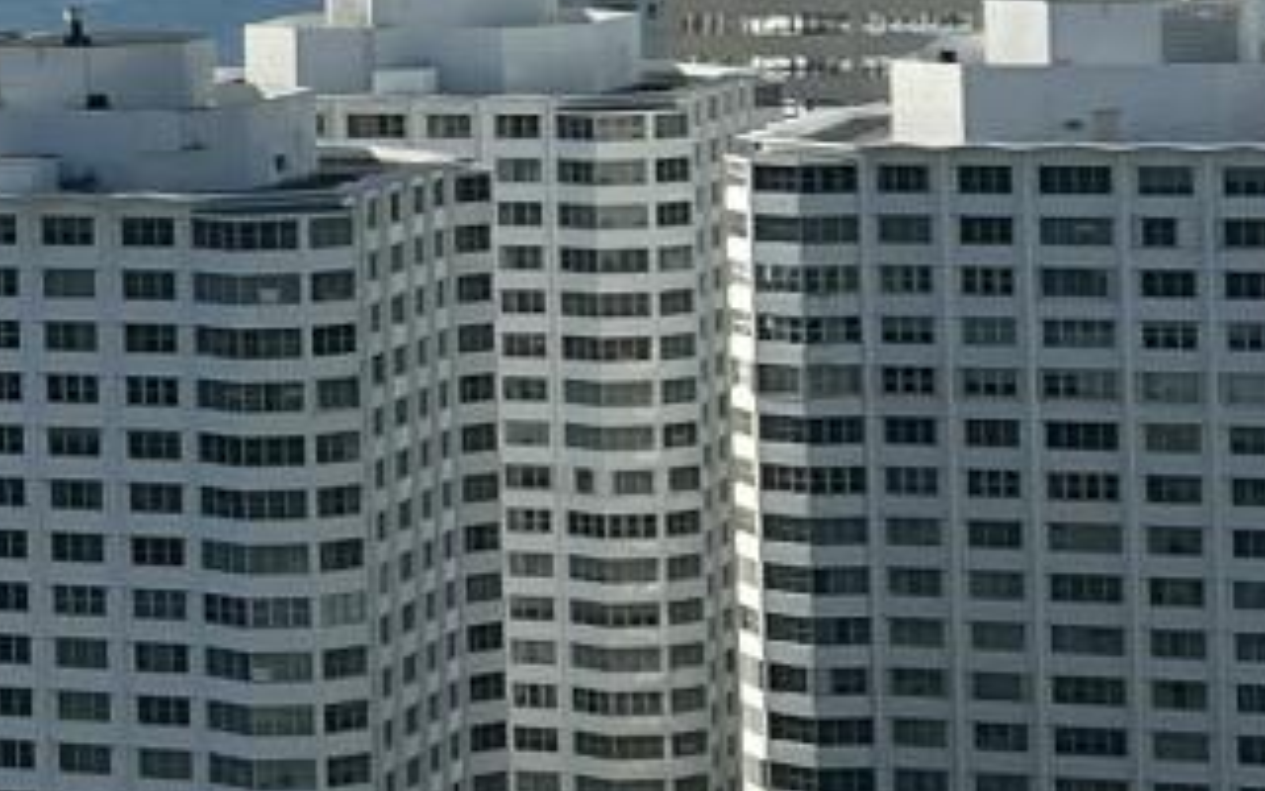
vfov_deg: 7.6
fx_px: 5930
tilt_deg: -1.5
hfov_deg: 11.1
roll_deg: +1.9
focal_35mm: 172
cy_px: -134
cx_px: -1210
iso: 50
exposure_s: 1/10309
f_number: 1.5
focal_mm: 5.7
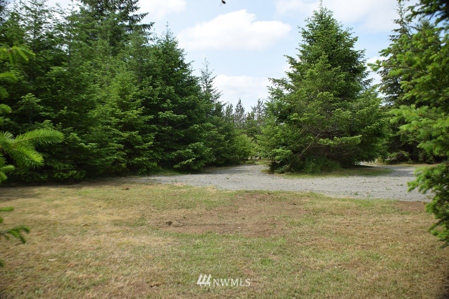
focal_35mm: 34
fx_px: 430
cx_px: 224
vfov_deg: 38.4
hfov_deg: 55.1
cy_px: 150
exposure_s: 1/1600
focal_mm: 23
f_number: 5.6
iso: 400
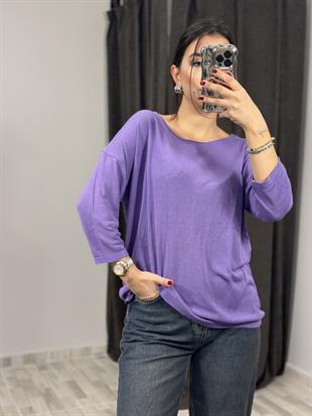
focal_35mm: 48
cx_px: 156
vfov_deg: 39.6
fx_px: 577
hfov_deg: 30.3
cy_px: 208
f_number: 1.78
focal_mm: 6.86
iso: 125
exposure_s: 1/100
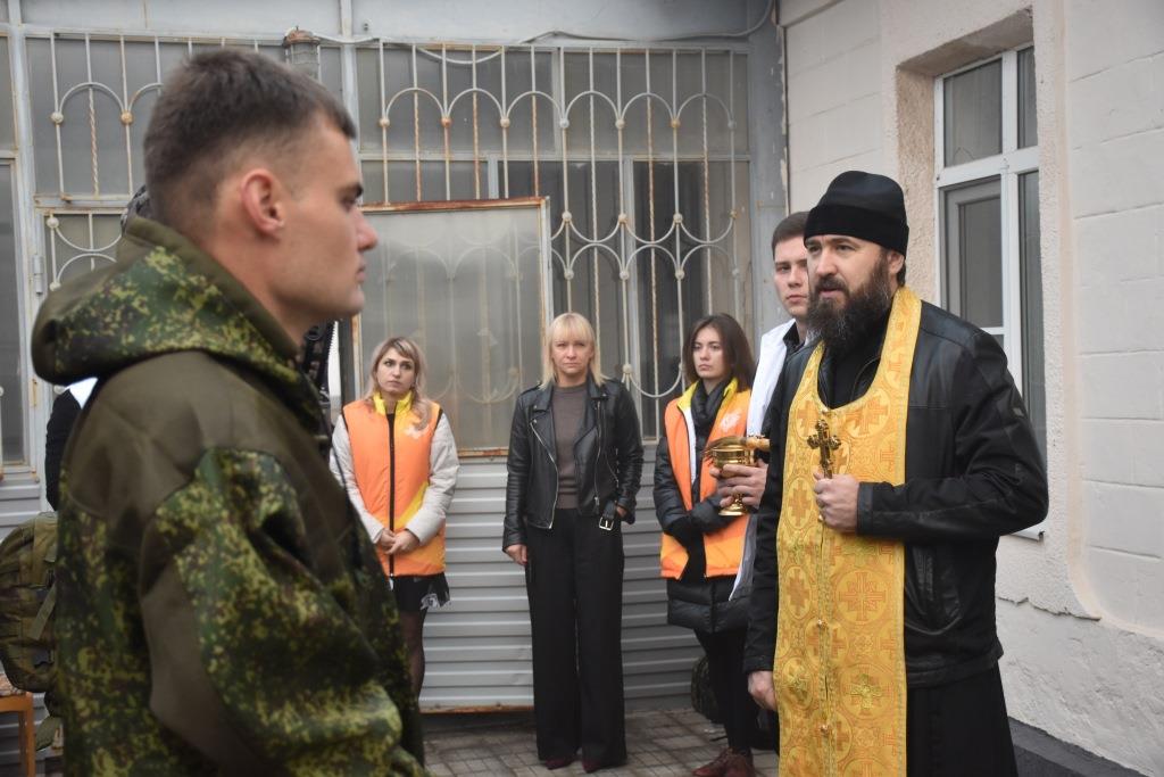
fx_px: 1698
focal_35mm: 52
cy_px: 388
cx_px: 582
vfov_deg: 25.8
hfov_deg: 37.8
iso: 800
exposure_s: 1/250
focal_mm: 35
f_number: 4.2
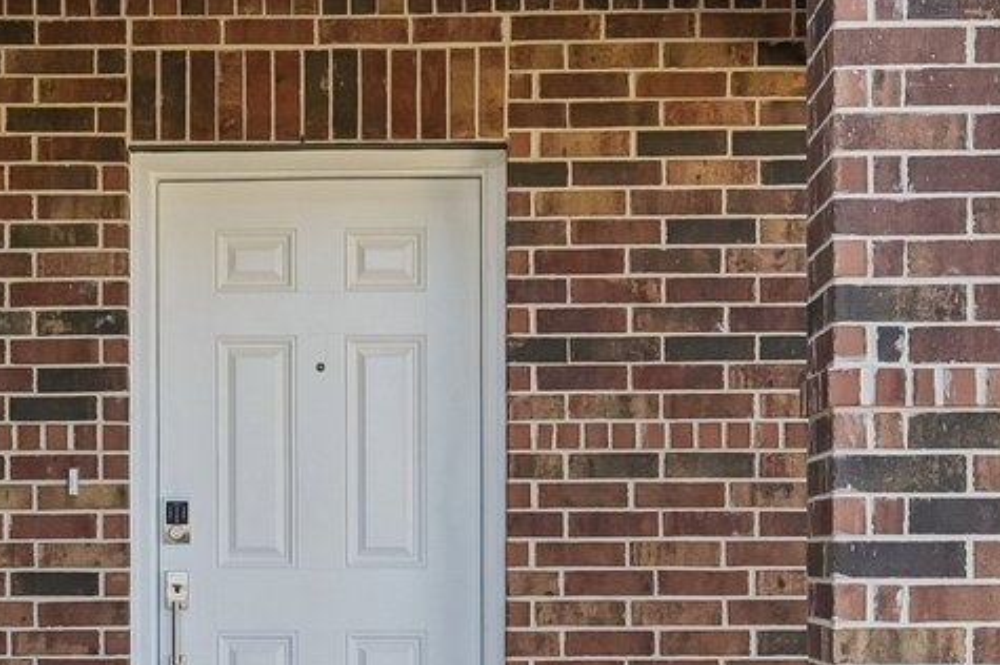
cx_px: 312
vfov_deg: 16.1
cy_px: 523
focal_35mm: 84
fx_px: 2336
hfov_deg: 24.0
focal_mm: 19.5
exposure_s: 1/250
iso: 400
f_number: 8
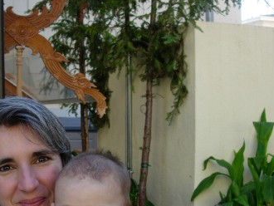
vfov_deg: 20.9
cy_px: 180
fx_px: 547
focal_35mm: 69
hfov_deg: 27.8
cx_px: 76
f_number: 2.8
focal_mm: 7.8
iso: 64
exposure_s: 1/304
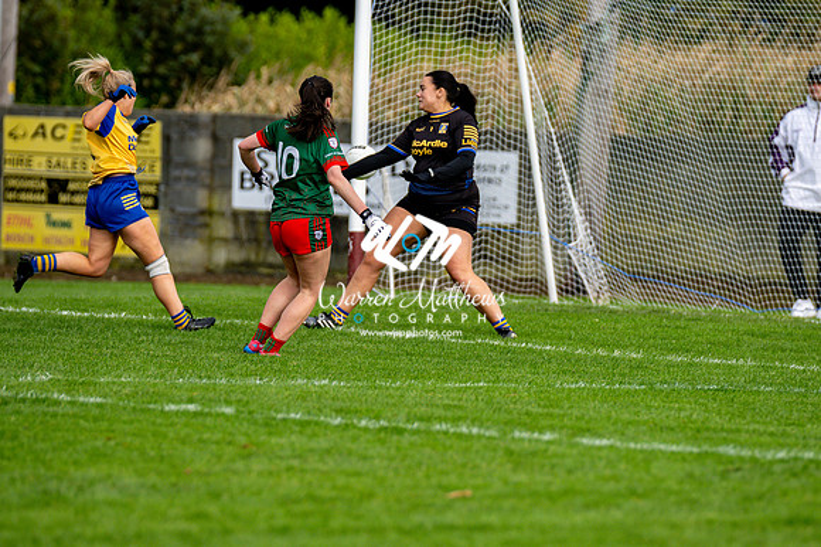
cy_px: 274
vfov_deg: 3.8
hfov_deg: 5.7
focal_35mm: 360
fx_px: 8205
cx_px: 410
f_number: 2.8
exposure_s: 1/3200
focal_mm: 240
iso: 280
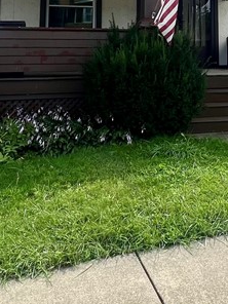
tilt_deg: +6.0
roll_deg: +0.4
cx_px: 180
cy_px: 6
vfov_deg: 37.9
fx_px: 395
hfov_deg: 31.4
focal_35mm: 45
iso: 32
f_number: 1.8
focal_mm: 1.57
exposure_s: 1/1155
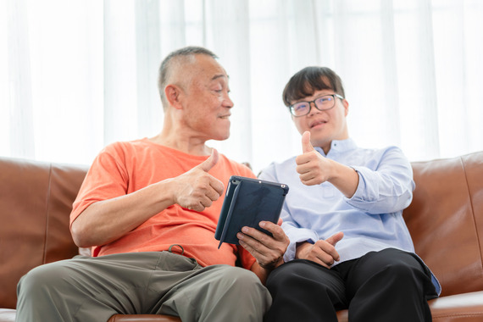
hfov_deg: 24.2
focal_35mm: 84
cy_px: 161
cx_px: 242
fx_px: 1127
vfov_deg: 16.3
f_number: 1.4
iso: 100
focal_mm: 56
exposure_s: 1/320
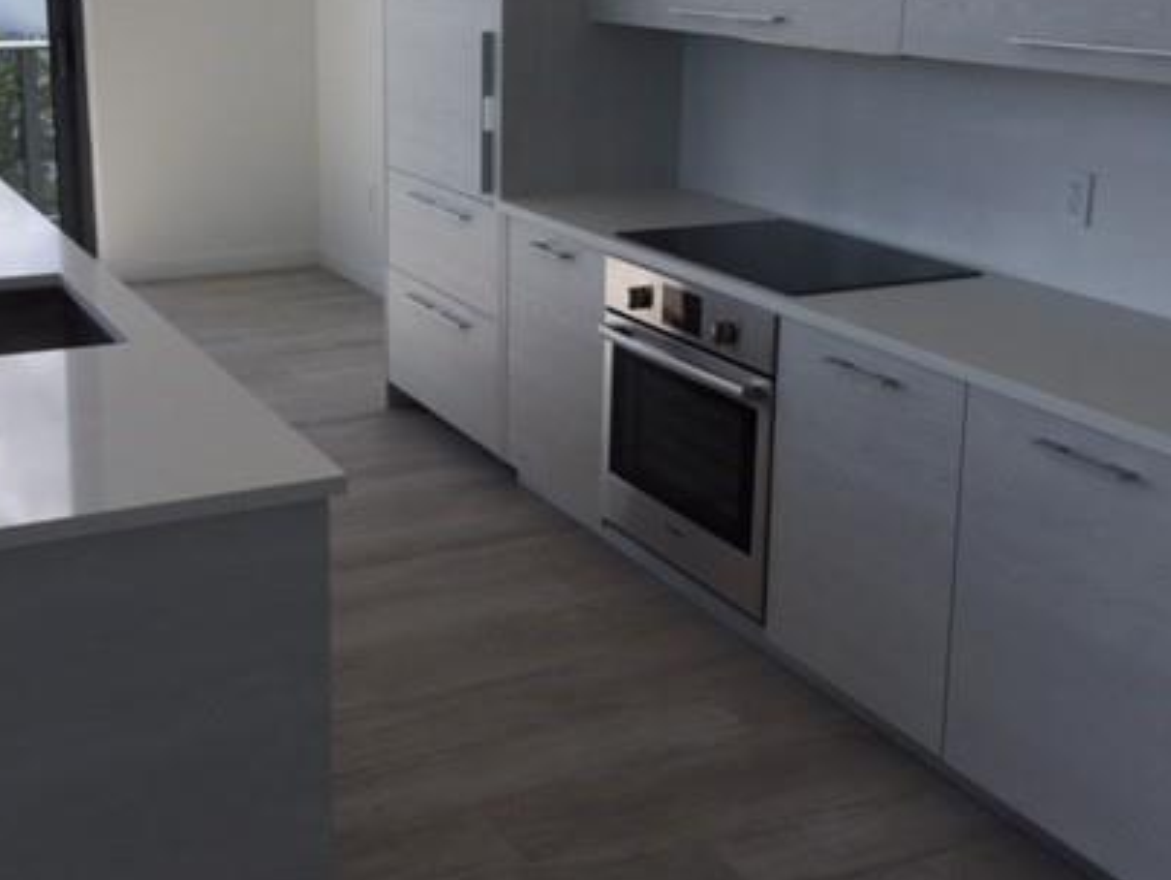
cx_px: 529
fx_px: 1557
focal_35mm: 46
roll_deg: -1.0
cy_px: 305
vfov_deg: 31.4
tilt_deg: -13.5
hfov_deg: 41.2
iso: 32
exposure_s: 1/476
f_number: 2.2
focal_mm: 4.15
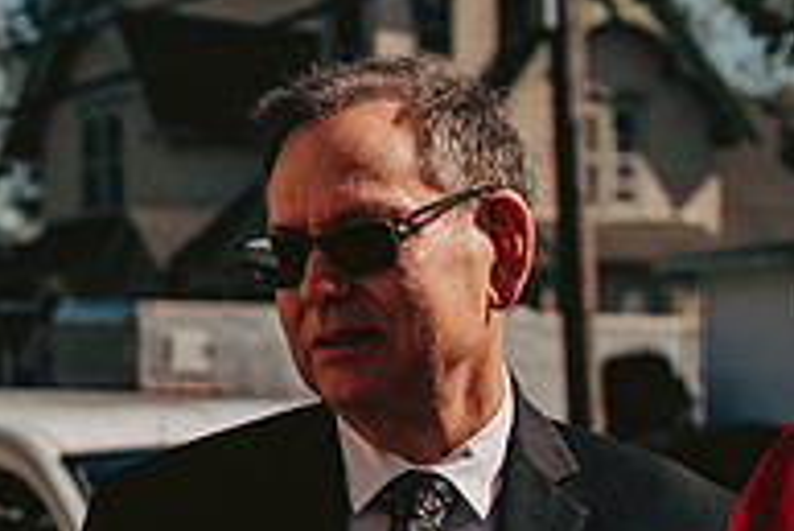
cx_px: -395
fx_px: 3311
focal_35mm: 150
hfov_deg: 13.0
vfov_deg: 9.1
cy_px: 587
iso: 200
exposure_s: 1/2000
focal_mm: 50
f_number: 4
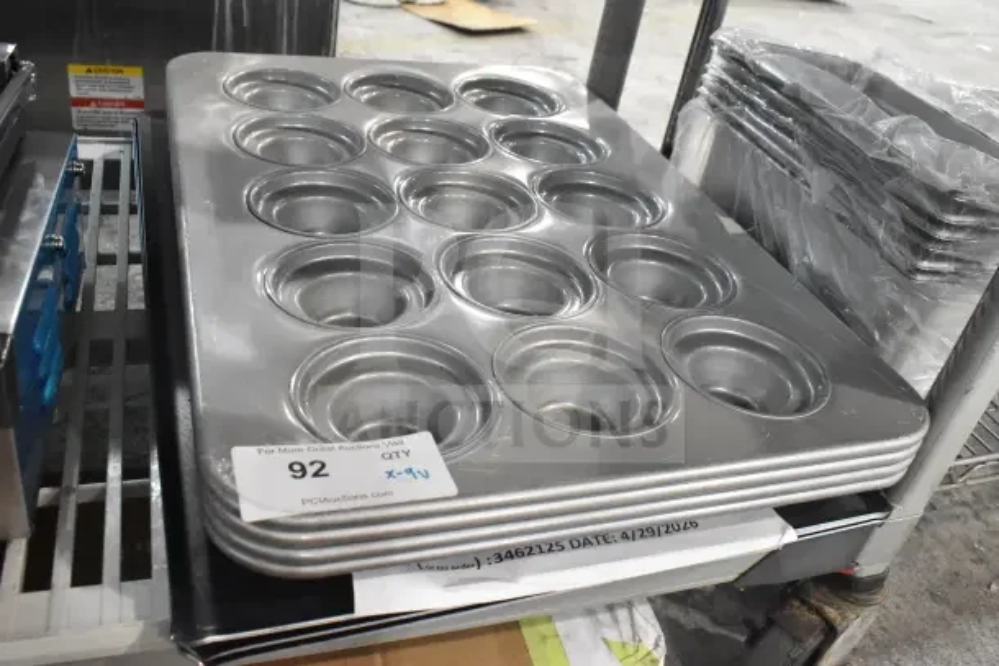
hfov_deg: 61.9
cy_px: 333
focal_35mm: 30
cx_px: 500
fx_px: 833
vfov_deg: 43.6
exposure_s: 1/160
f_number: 6.3
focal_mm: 20
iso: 6400
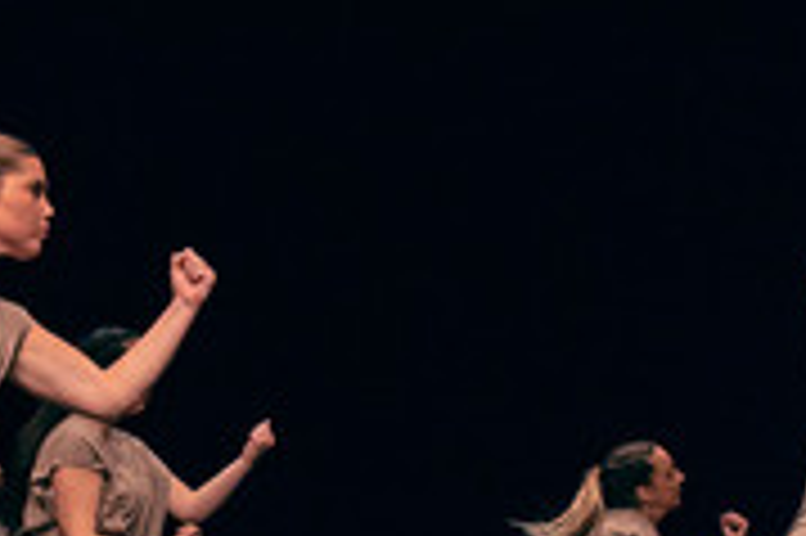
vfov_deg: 12.8
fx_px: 2393
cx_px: 169
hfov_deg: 18.9
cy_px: 170
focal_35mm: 107
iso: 1600
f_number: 3.5
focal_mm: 28
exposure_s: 1/500
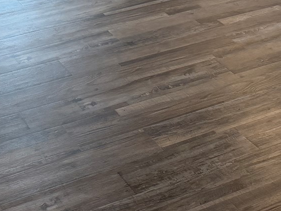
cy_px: -169
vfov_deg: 14.8
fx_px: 706
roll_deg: +1.0
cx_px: 105
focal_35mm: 87
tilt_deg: -10.0
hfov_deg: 22.4
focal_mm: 6.76
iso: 200
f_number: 1.78
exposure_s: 1/120
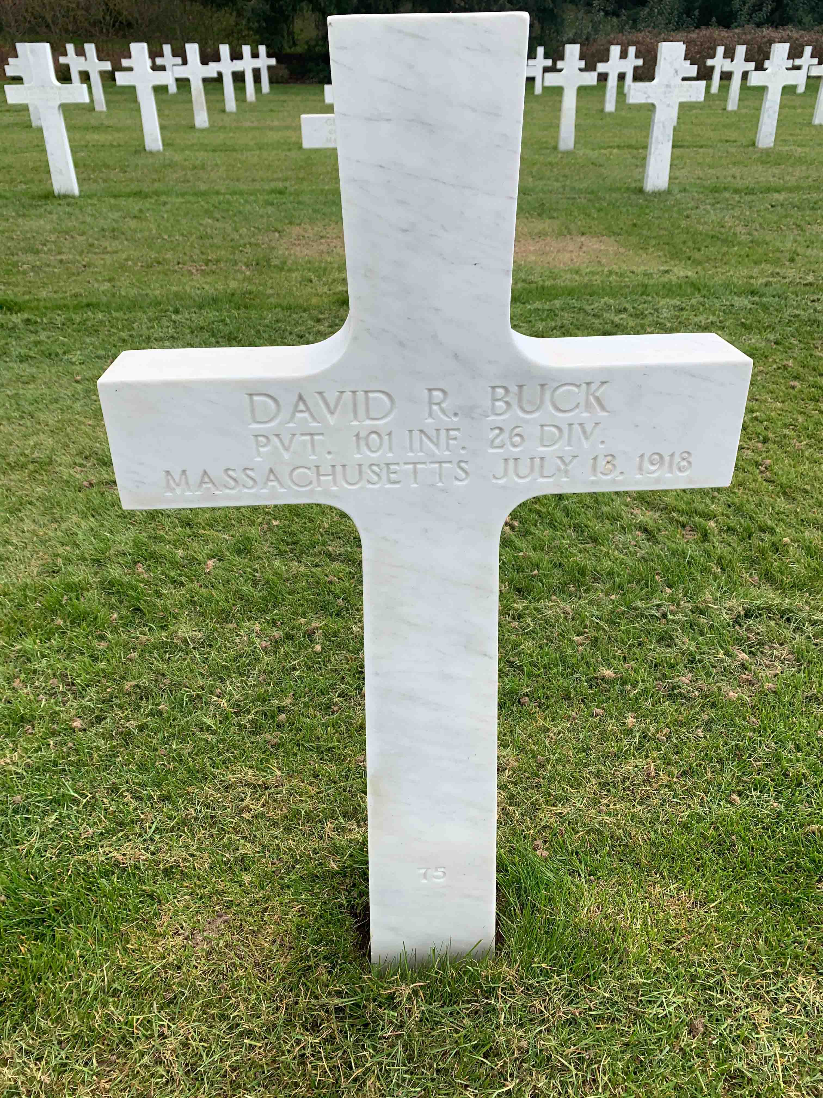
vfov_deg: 67.3
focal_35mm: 26
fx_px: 824
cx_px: 412
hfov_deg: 53.1
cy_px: 549
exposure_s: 1/842
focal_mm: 4.25
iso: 25
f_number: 1.8
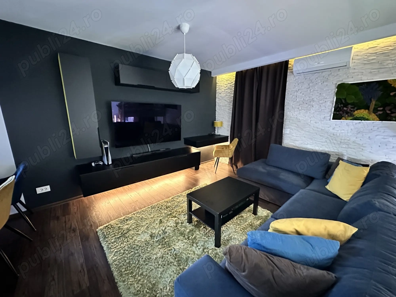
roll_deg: +0.0
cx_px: 198
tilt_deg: -12.8
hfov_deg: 102.1
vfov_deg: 85.7
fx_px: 160
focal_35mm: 14
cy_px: 148
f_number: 2.2
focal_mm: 2.22
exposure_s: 1/41
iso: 1250
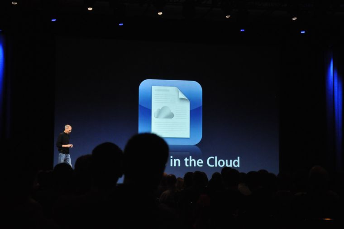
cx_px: 172
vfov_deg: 18.1
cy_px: 114
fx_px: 716
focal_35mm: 75
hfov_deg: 27.0
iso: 1600
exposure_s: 1/80
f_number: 5
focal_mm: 50
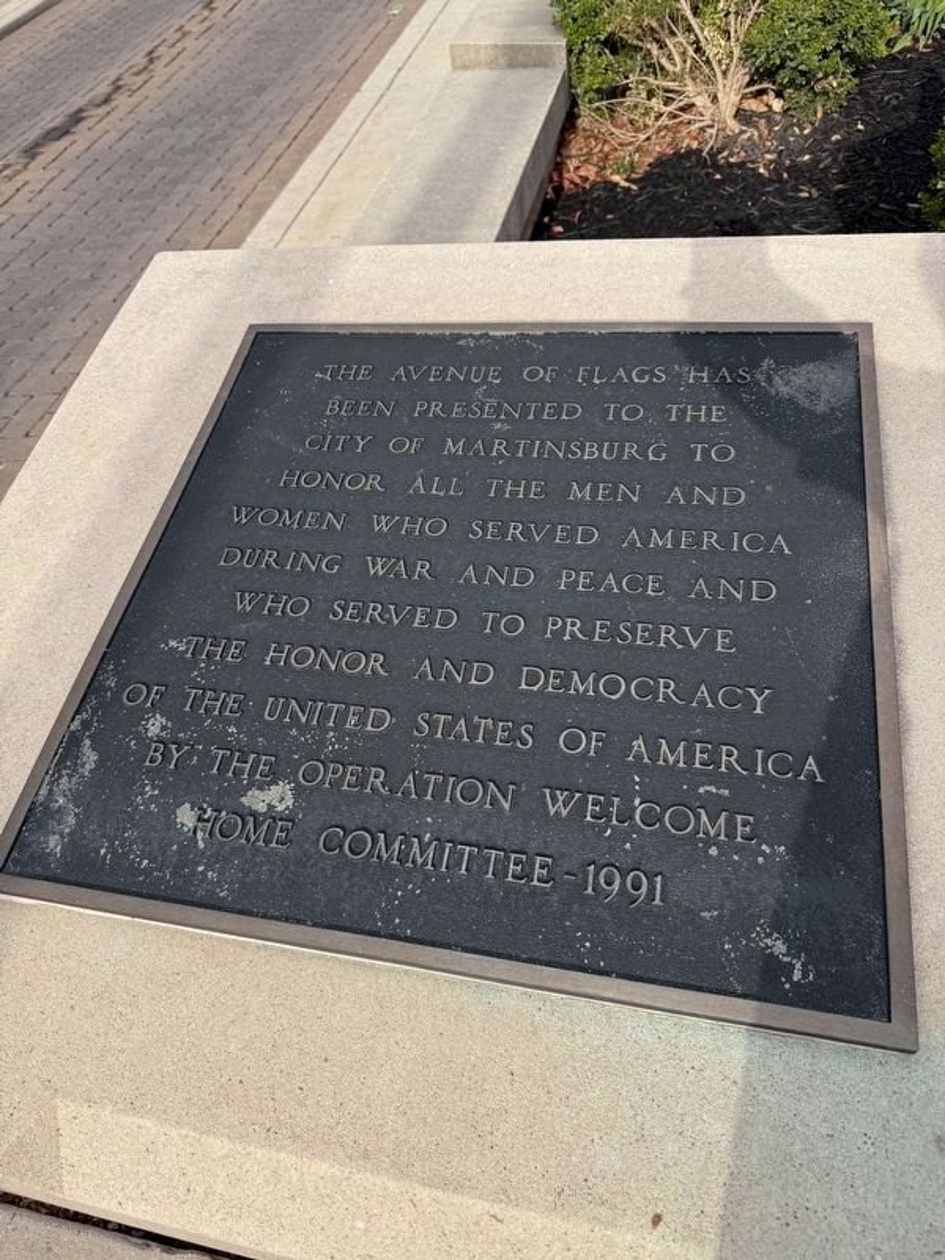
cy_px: 630
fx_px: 874
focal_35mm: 24
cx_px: 472
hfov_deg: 56.8
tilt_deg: -46.0
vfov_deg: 71.6
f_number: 1.78
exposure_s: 1/2703
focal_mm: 6.76
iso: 80
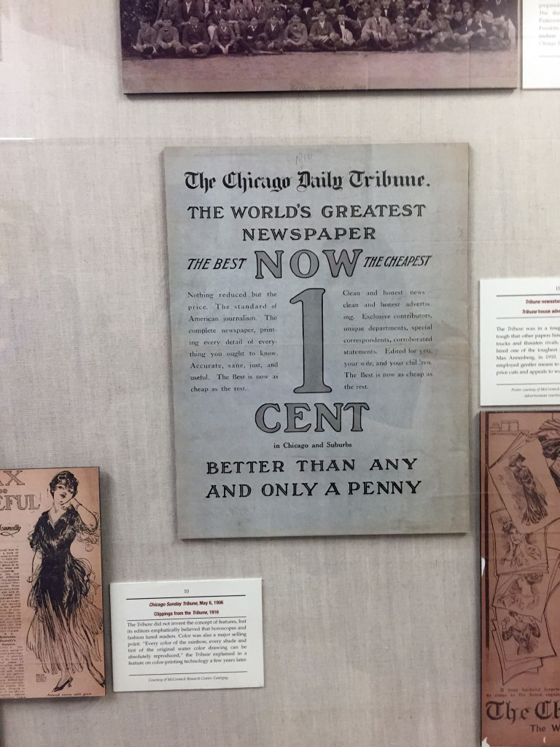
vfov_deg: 61.7
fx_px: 626
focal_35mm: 29
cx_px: 280
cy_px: 374
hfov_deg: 48.2
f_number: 2.2
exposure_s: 1/30
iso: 125
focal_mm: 4.15
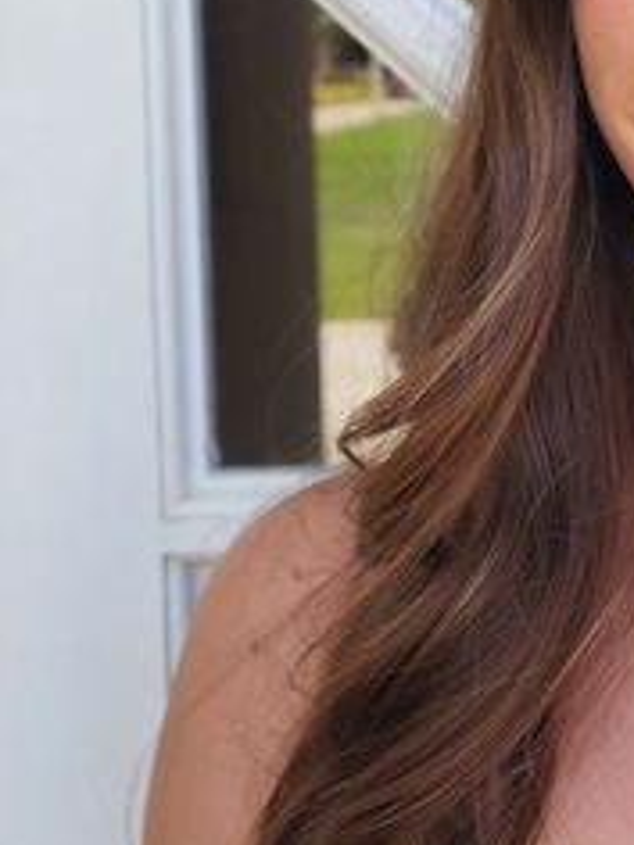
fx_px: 1587
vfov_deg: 28.6
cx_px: 892
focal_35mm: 65
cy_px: 81
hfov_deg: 20.1
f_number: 1.8
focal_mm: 6.4
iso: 20
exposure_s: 1/180
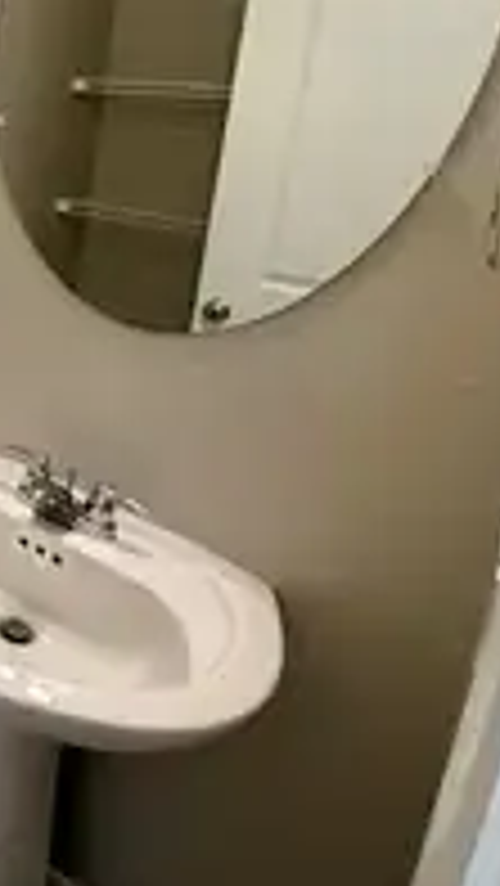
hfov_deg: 27.1
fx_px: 730
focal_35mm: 31
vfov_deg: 59.7
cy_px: 238
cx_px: -243
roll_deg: -3.0
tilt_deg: -11.6
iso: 250
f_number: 2.2
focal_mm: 2.22
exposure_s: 1/60
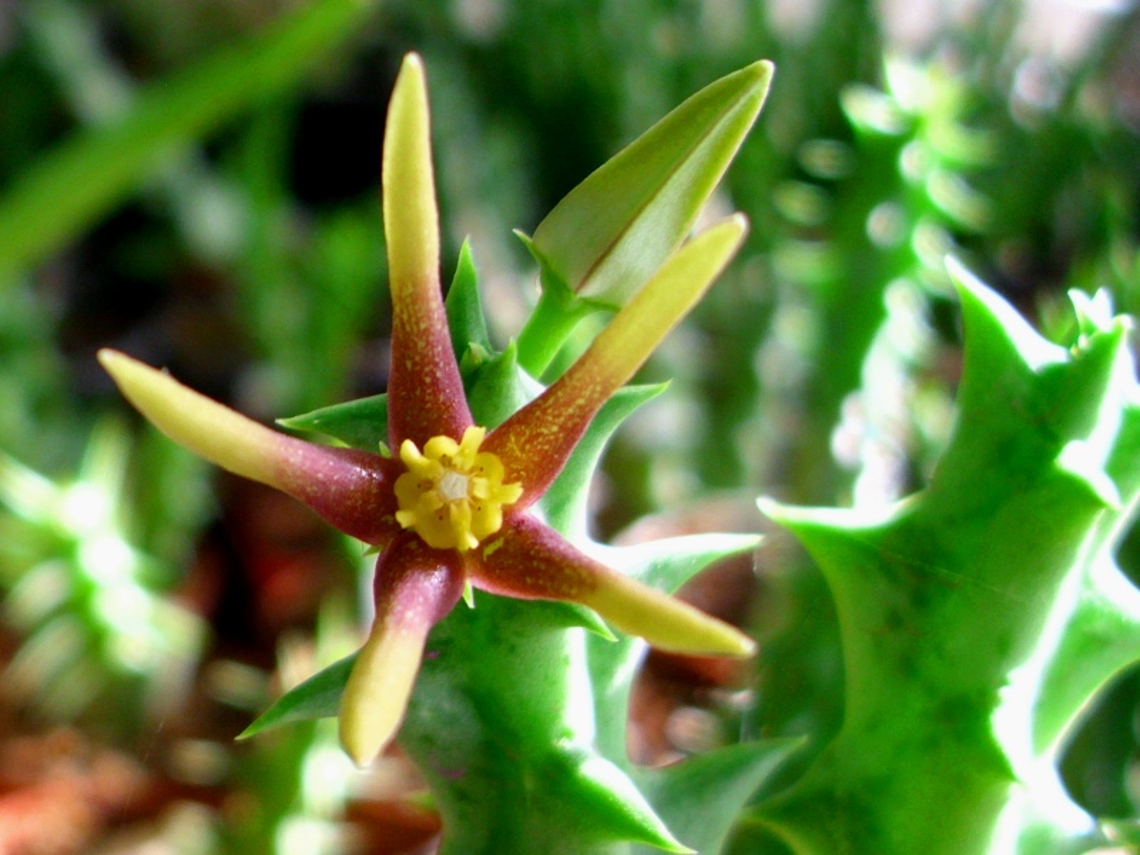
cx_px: 570
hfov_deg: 52.6
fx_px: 1153
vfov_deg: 40.7
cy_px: 428
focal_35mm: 35
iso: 100
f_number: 3
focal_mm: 6.2
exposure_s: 1/60
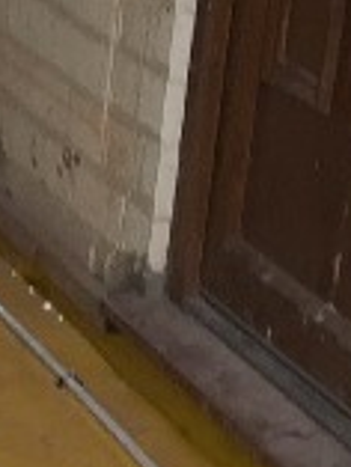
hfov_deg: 6.2
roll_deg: +0.7
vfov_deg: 8.5
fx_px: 2997
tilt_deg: -24.4
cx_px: -693
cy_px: 872
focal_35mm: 222
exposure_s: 1/100
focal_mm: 4.15
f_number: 2.2
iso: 40
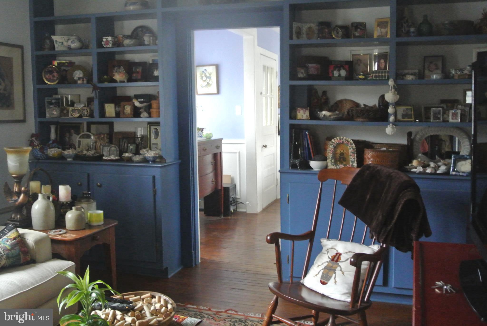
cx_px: 244
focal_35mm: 36
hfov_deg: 53.1
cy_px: 163
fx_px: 487
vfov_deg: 37.0
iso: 1800
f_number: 4
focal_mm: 13.6
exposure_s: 1/30
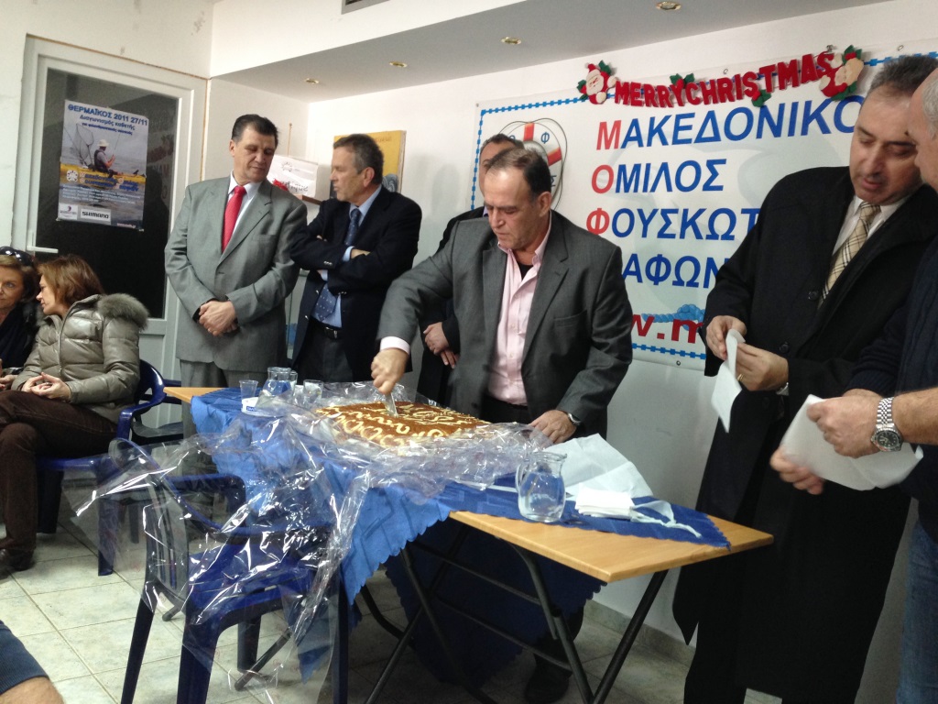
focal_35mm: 33
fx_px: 894
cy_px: 352
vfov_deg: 42.9
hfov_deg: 55.4
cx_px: 469
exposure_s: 1/20
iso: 160
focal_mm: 4.12
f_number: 2.4
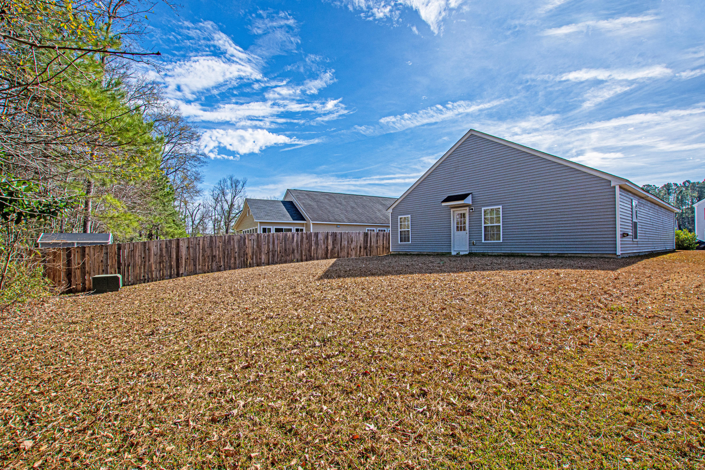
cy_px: 235
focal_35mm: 15
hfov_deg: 100.4
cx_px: 352
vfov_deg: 77.3
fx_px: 294
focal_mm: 10
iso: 320
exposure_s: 1/640
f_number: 10
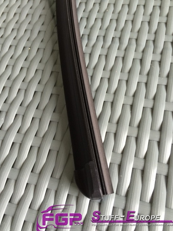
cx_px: 82
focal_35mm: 34
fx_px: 227
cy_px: 108
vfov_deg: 53.9
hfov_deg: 41.8
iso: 50
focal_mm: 4.12
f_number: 2.2
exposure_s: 1/30
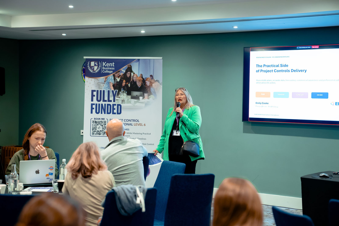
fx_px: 668
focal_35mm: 71
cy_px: 113
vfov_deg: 19.2
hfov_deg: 28.5
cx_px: 170
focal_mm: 70
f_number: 2.8
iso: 5000
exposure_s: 1/250
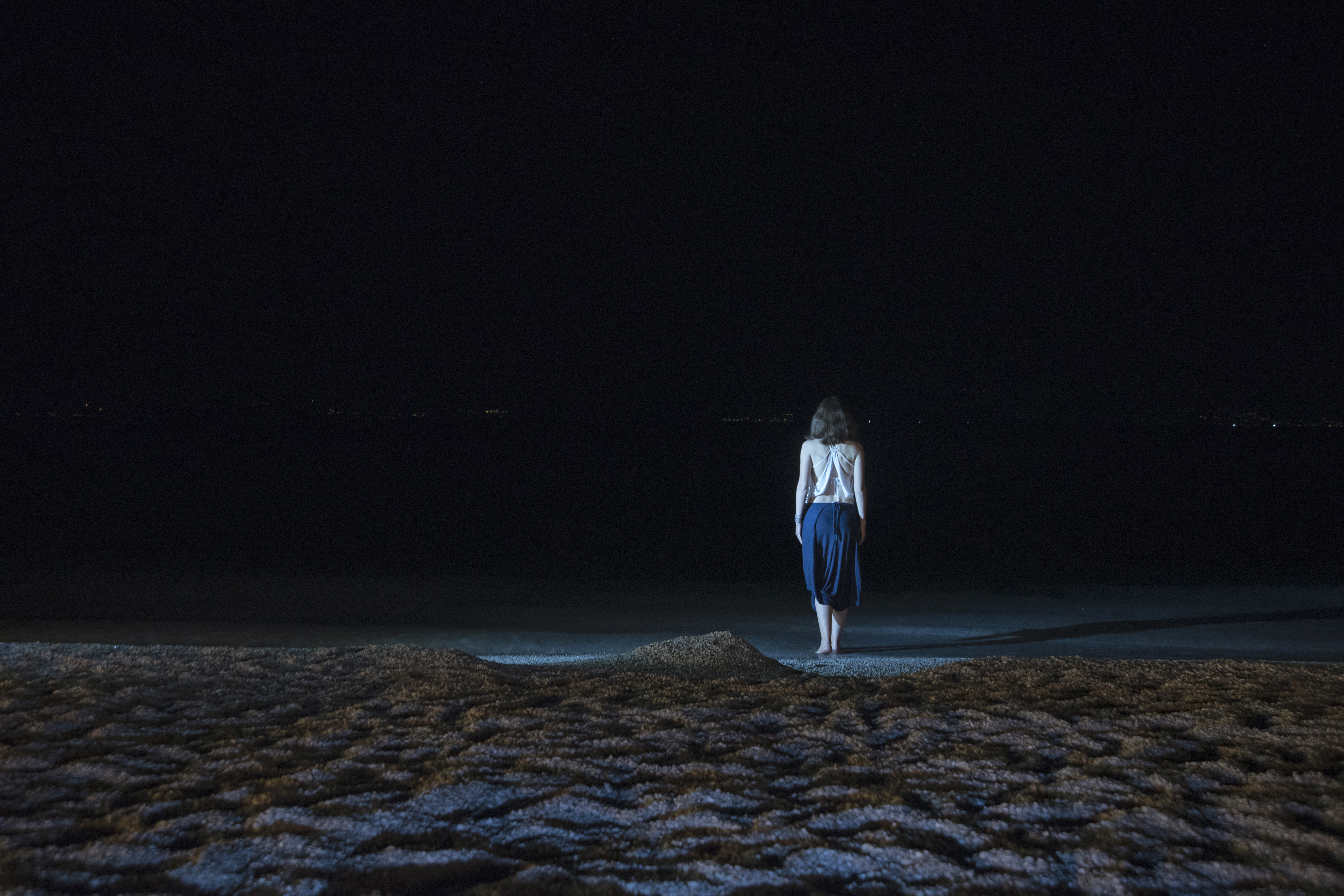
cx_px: 662
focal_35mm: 36
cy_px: 445
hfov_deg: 53.1
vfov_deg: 36.9
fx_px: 1344
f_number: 5.6
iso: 1000
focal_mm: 35
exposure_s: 1/1.67
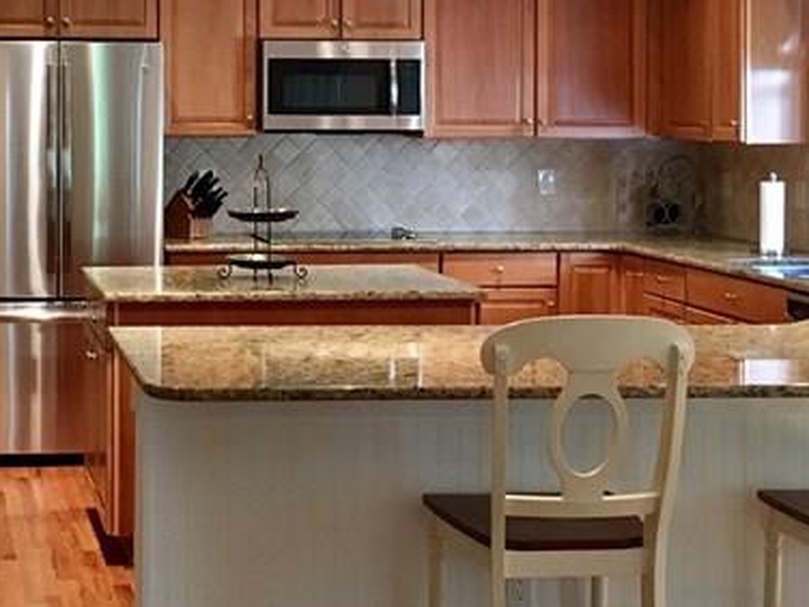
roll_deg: -0.3
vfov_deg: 18.5
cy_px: 118
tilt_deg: -2.5
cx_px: 127
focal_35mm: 79
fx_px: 1846
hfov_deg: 24.2
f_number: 2.2
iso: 160
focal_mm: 4.15
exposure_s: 1/30
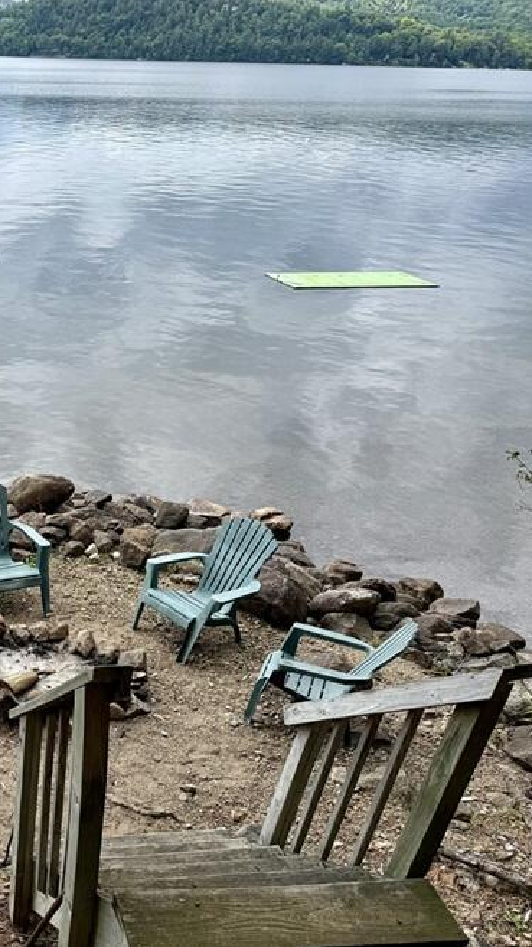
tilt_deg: -25.2
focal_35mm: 35
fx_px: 879
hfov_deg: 29.3
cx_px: -97
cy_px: 474
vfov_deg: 56.6
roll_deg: -1.0
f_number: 1.78
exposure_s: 1/2907
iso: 80
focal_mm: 6.76
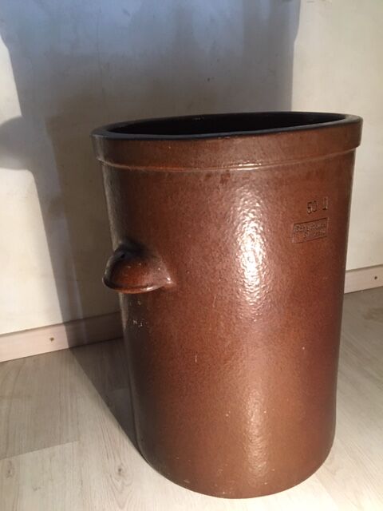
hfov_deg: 48.2
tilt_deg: -20.4
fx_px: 428
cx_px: 192
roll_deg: +2.6
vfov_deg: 61.7
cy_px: 256
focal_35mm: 29
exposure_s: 1/20
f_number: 2.2
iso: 200
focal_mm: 4.15
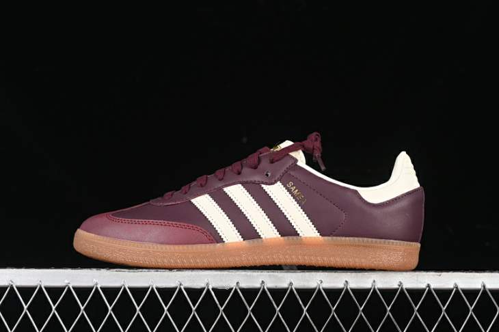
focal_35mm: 75
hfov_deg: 27.0
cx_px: 250
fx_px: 1039
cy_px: 166
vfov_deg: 18.2
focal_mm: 50
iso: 160
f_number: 6.3
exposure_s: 1/60
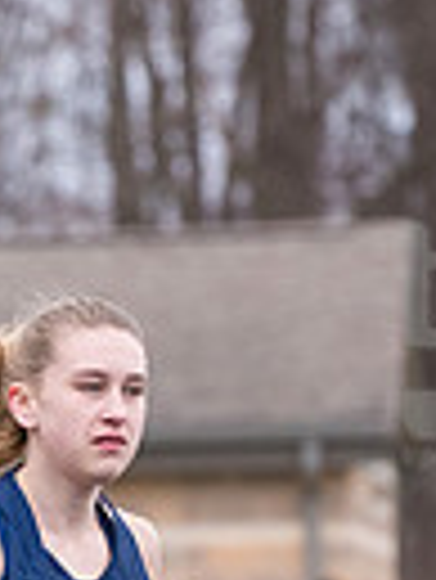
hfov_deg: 1.8
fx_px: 13849
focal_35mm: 826
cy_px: 823
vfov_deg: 2.4
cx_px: 16
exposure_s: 1/1600
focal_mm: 165
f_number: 5
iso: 2000
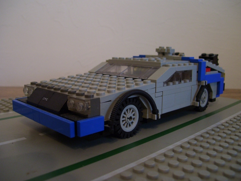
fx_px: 258
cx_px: 120
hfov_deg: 50.1
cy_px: 90
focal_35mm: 37
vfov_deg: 38.7
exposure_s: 1/8
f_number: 2.7
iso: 160
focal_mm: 6
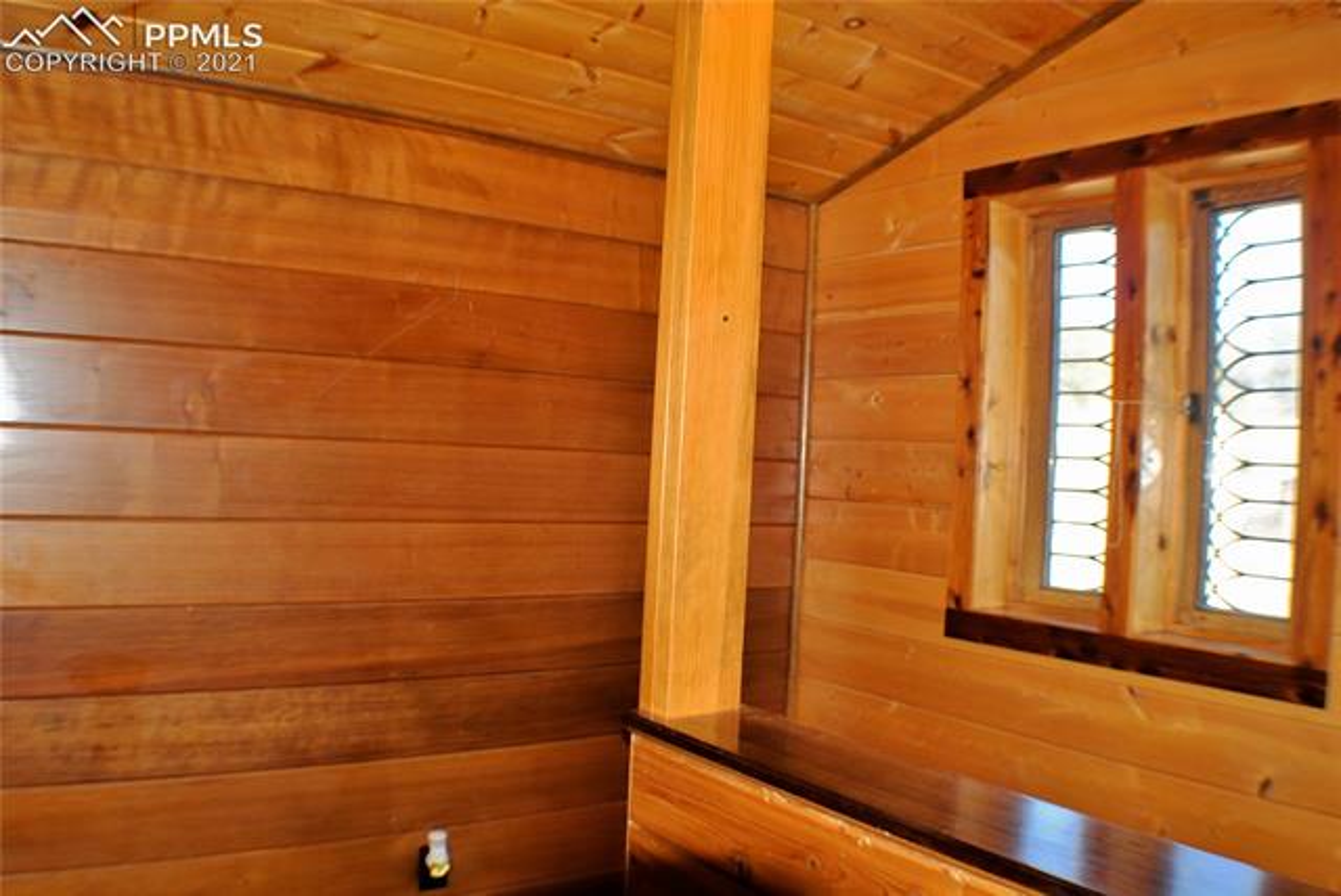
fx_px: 1454
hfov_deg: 49.5
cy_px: 448
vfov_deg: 34.3
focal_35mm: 39
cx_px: 670
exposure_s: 1/60
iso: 200
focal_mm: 26
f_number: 4.2
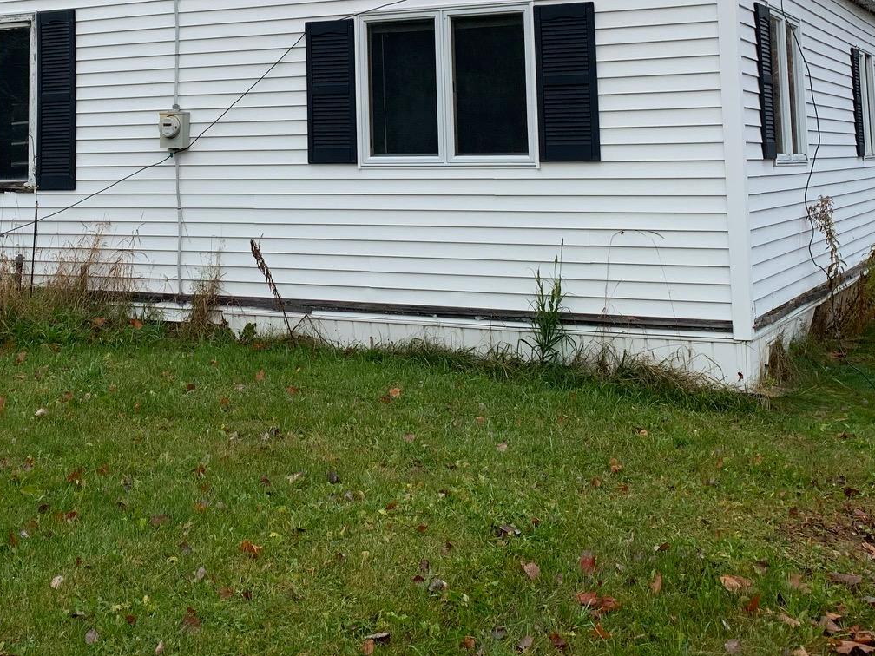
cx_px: 257
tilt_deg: +6.6
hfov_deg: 36.2
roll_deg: +1.7
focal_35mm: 52
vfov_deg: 26.9
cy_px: 45
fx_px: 1314
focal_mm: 4.25
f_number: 1.8
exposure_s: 1/435
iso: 25
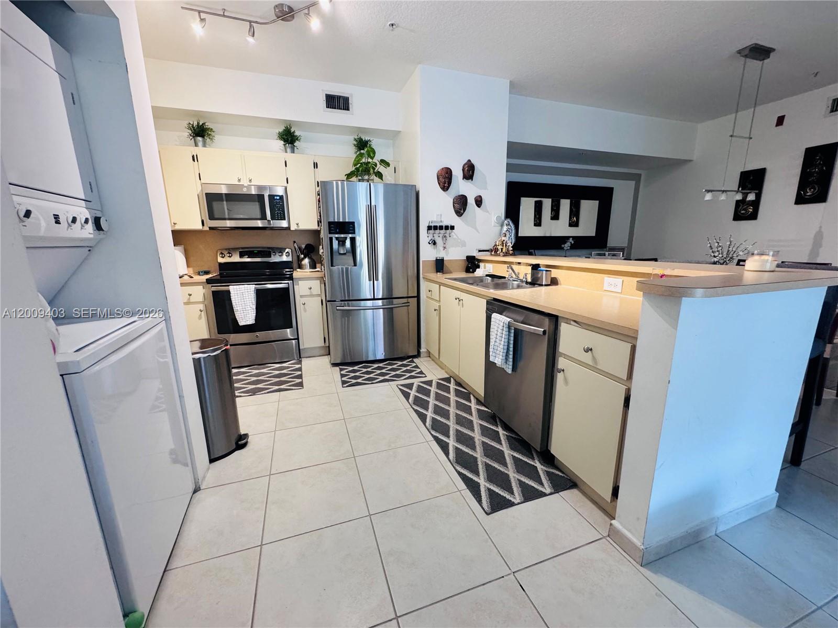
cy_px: 314
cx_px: 419
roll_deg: +0.3
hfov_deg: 102.1
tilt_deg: -13.0
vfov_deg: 85.7
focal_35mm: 14
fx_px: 339
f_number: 2.2
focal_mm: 2.22
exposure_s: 1/60
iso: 400
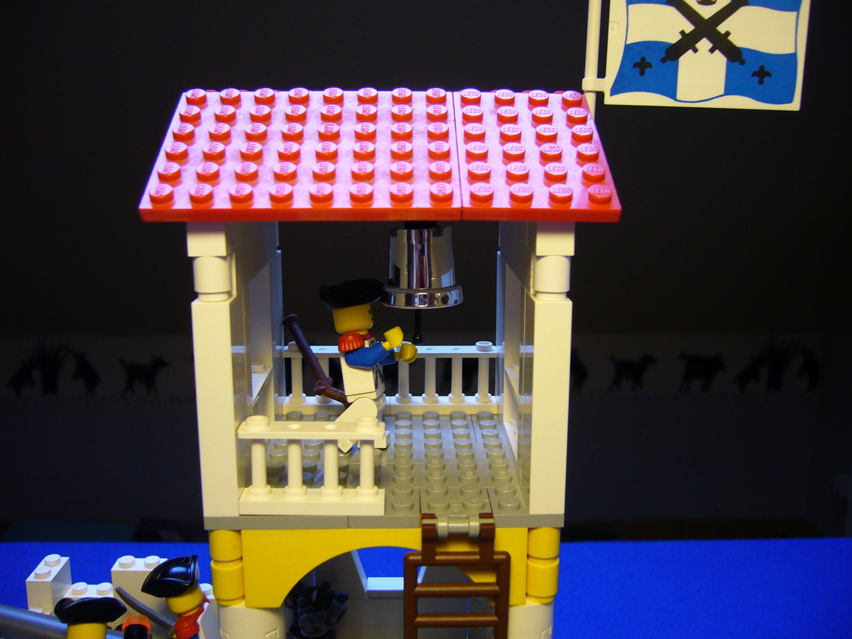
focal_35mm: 35
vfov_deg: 40.7
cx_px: 426
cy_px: 320
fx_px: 861
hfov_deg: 52.6
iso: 100
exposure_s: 1/50
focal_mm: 5.8
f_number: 2.8
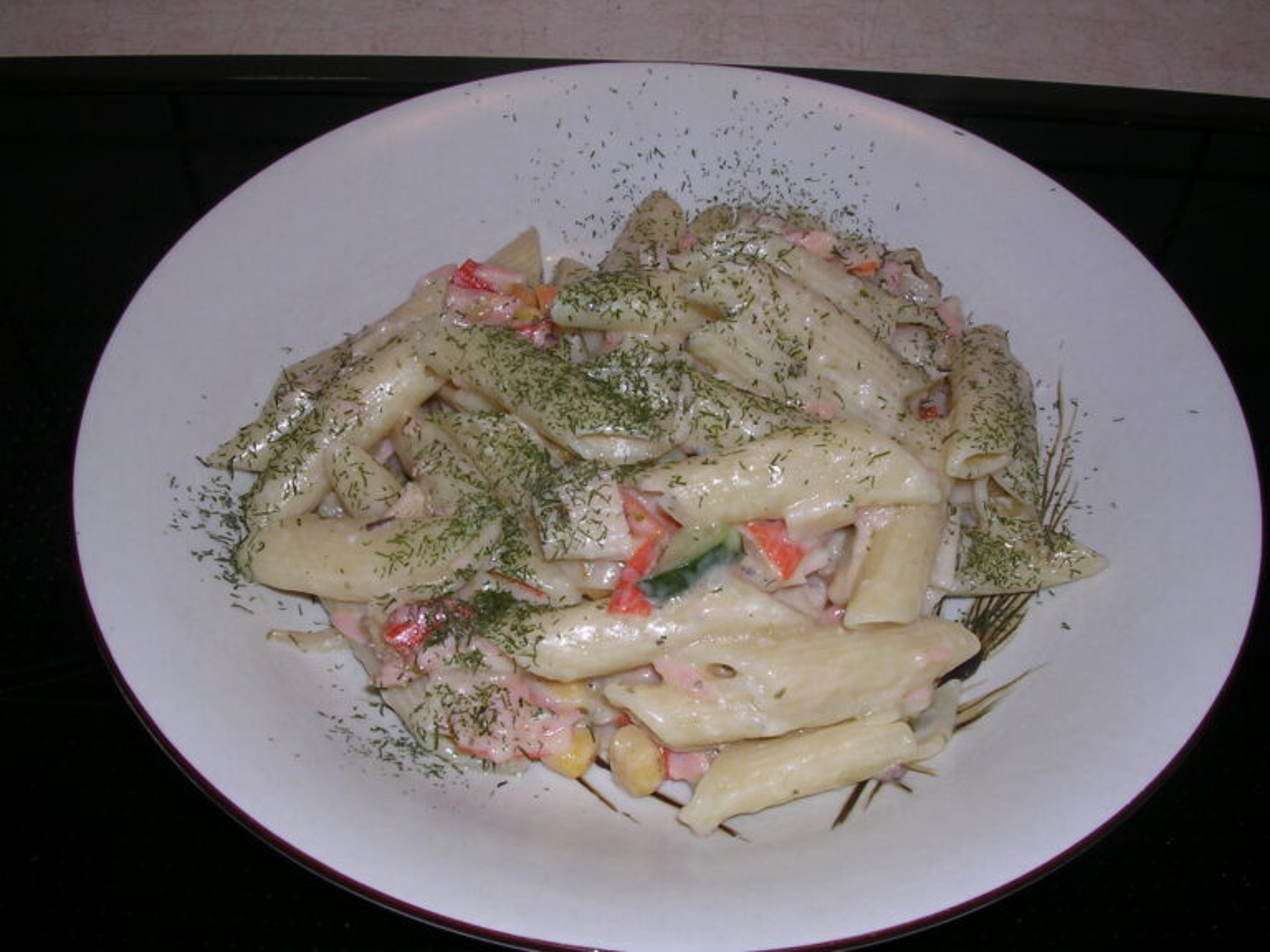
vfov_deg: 37.7
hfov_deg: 49.0
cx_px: 635
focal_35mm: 38
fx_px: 1394
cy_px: 476
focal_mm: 5.8
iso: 100
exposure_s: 1/60.1
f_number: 5.6
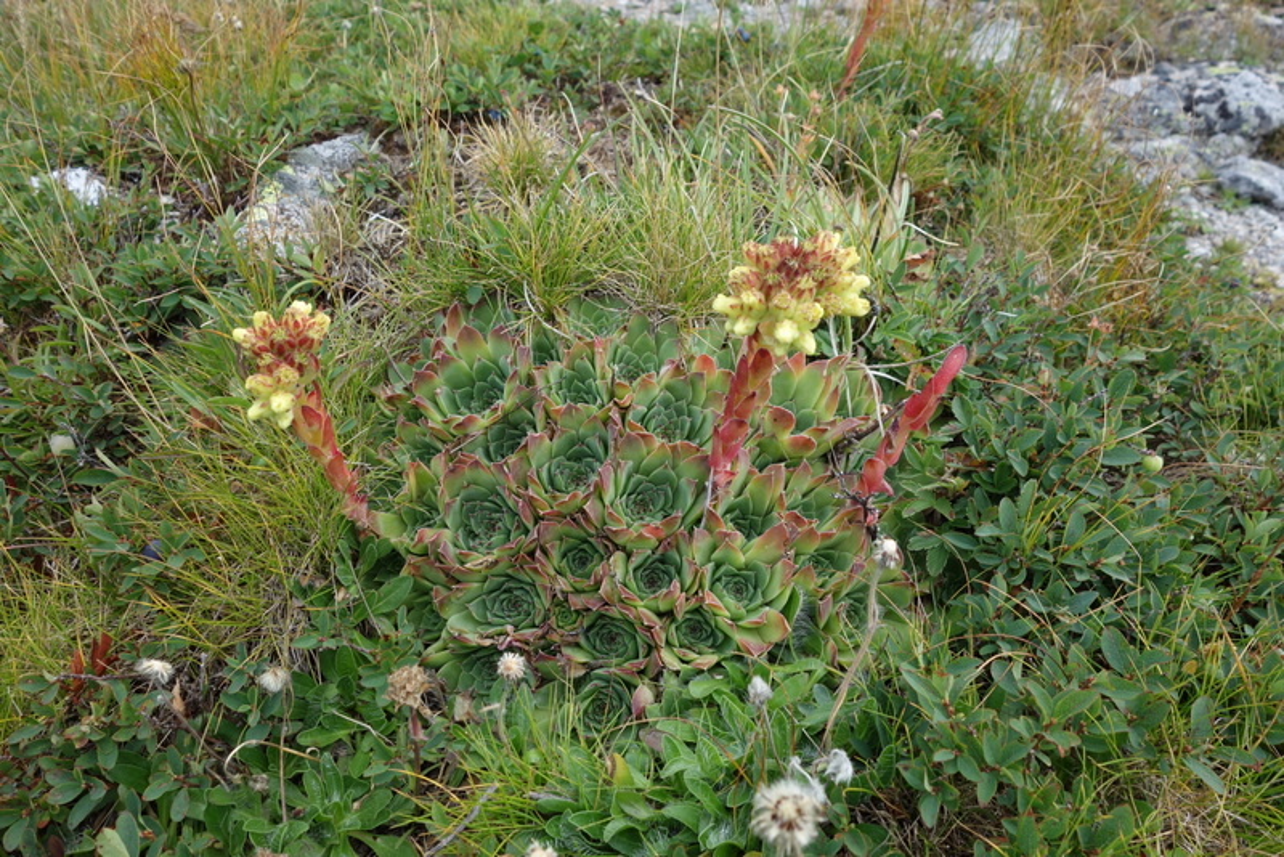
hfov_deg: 65.5
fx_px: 999
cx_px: 642
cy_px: 428
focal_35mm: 28
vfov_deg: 46.4
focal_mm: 10.4
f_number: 5.6
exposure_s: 1/125
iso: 125
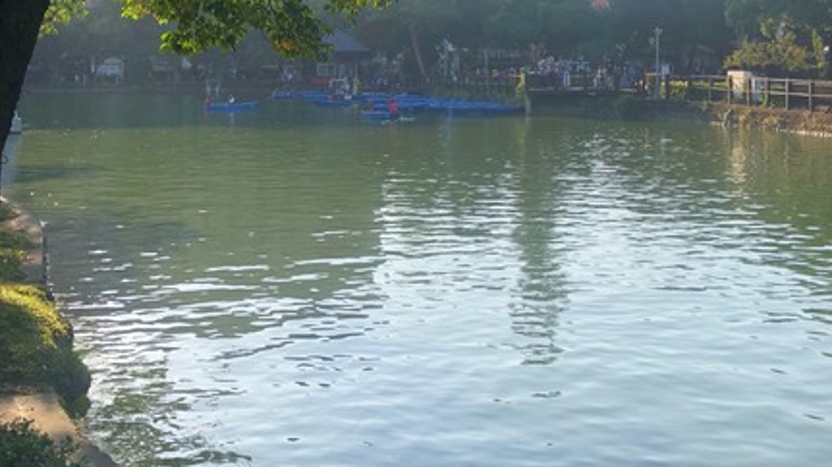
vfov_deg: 23.1
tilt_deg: +0.5
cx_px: 384
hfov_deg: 40.6
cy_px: 89
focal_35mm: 51
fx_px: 1125
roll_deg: +0.2
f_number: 1.8
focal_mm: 4
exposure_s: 1/1000
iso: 20
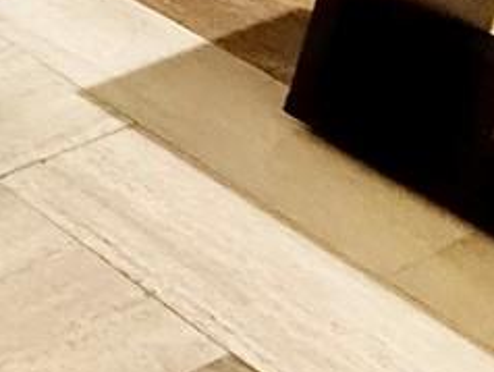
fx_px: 1343
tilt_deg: -15.2
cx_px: -899
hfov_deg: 12.3
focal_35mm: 94
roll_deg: +1.0
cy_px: -497
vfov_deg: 12.6
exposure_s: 1/60
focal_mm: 2.22
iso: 640
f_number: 2.2
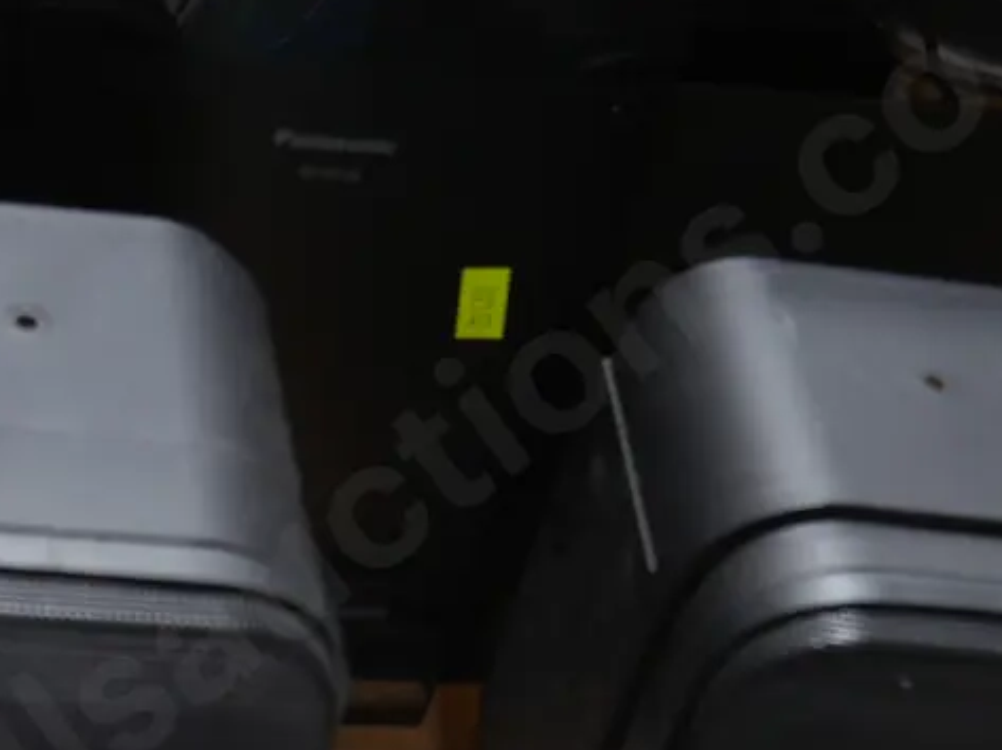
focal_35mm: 91
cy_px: 570
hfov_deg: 21.4
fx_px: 2632
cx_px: 305
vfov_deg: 16.1
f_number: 4.6
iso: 500
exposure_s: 1/60
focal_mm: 21
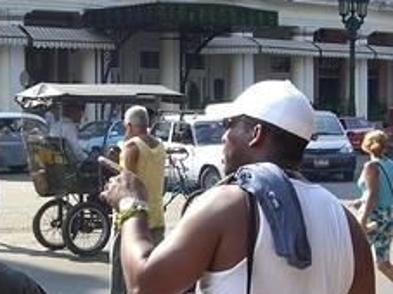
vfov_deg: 13.8
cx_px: 173
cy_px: 178
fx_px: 1214
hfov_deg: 18.4
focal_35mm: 107
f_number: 4
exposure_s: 1/200
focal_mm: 7.9
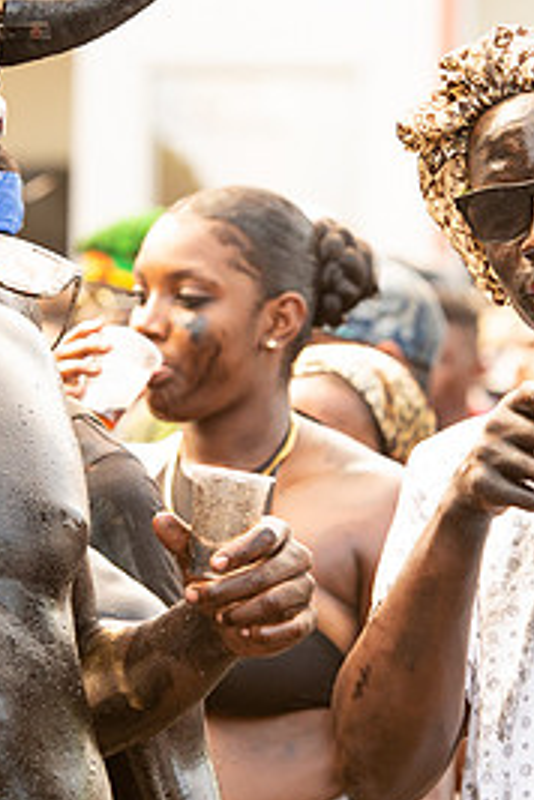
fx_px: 7431
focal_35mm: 334
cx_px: 374
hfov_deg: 4.1
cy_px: 482
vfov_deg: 6.2
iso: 1250
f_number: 5
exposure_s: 1/320
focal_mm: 135
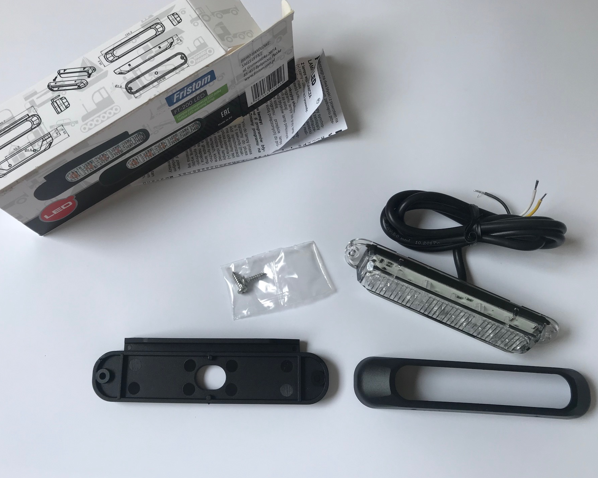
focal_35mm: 31
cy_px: 236
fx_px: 549
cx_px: 273
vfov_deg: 47.1
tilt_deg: -74.7
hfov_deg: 57.1
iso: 20
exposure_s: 1/481
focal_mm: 3.99
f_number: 1.8
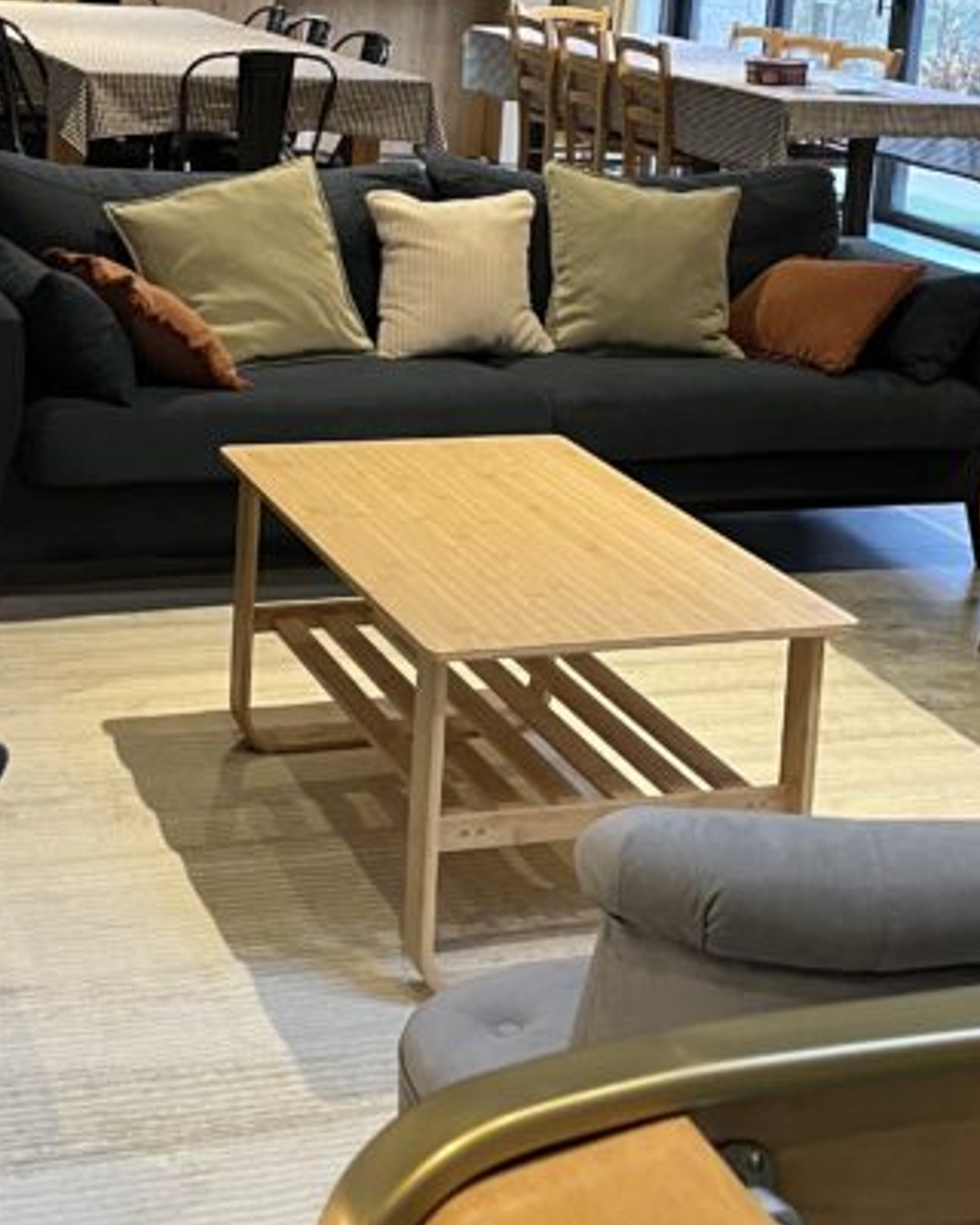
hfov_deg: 23.5
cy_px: 254
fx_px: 2357
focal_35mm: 65
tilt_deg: -9.6
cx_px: 548
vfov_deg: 28.5
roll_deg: -3.6
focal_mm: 5.1
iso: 400
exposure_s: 1/50
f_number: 1.6
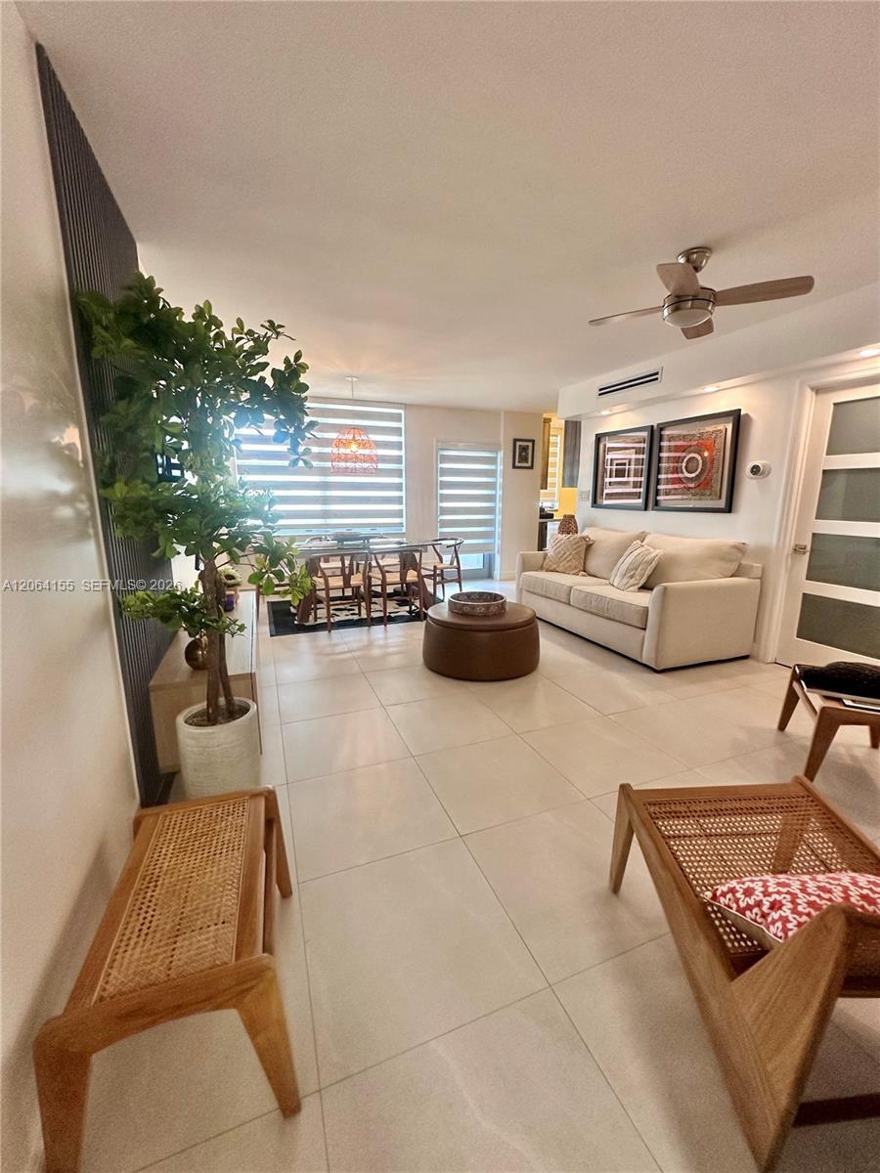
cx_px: 440
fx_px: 475
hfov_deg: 85.7
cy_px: 586
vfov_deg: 102.1
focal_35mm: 14
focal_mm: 2.22
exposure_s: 1/60
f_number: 2.2
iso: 200
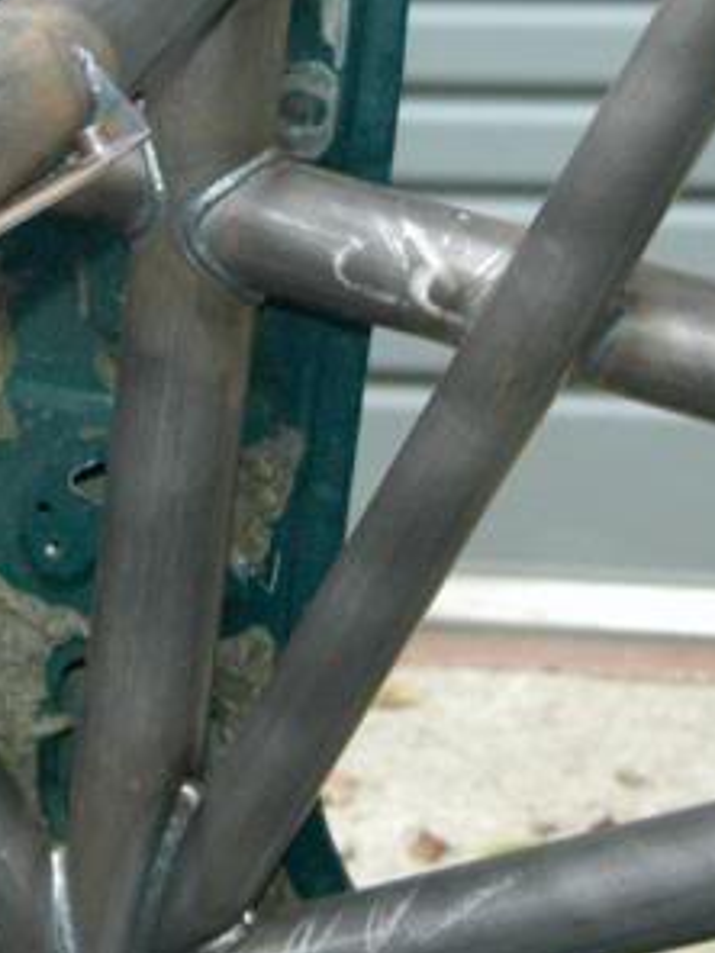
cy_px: 164
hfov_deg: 9.6
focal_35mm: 155
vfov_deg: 12.7
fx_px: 4259
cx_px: 187
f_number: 5
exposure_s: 1/60
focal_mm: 31
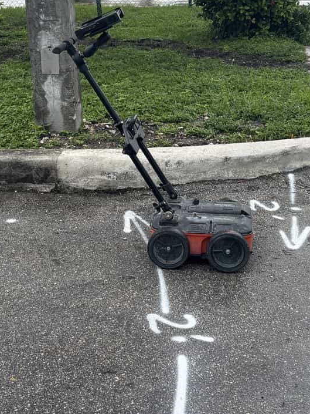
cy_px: 167
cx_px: 149
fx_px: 704
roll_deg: +3.0
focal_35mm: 59
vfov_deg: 32.6
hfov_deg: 24.8
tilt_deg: -12.1
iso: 50
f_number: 1.6
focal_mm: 5.96
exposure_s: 1/1115
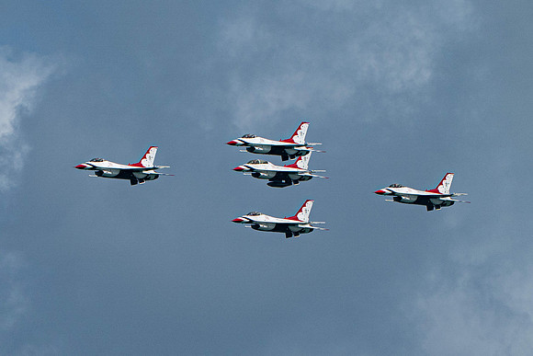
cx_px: 201
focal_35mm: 968
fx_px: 14333
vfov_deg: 1.4
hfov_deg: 2.1
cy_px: 220
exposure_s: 1/1600
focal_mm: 400
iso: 800
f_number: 10
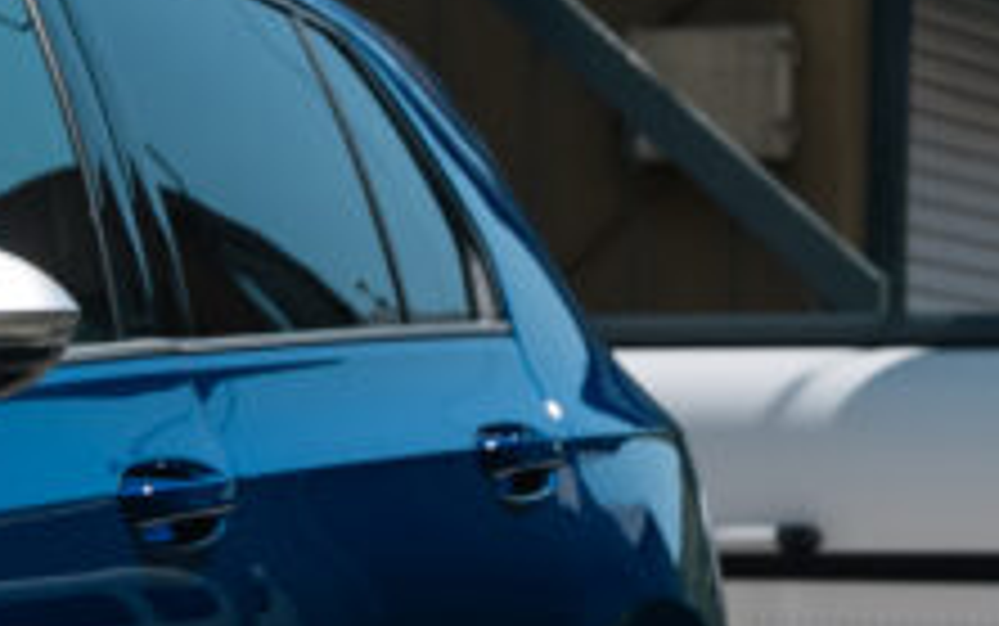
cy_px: 603
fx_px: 6401
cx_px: -1179
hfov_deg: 8.4
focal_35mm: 235
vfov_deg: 5.6
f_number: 4.5
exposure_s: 1/1000
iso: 100
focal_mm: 50
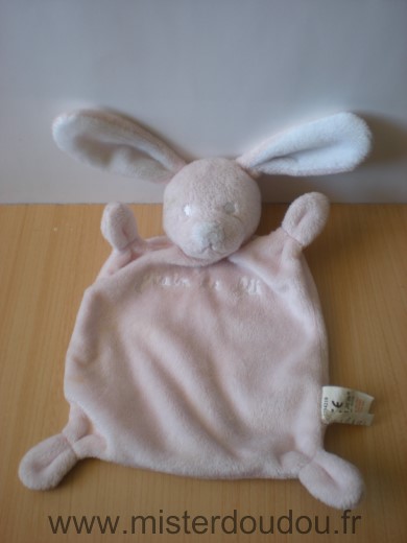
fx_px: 596
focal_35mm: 38
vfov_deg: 49.0
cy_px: 272
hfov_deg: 37.7
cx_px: 204
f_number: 3.1
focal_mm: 6.3
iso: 64
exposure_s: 1/61.8
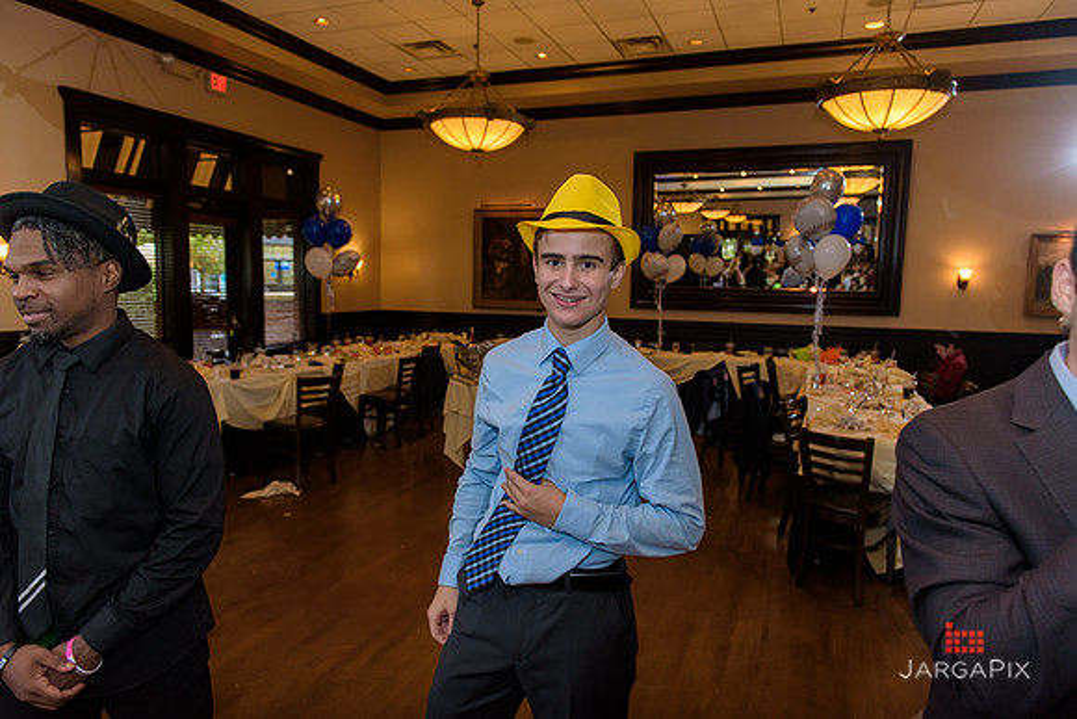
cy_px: 360
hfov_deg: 73.7
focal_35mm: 24
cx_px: 538
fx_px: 718
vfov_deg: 53.2
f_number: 3.2
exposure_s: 1/125
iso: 1600
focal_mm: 24
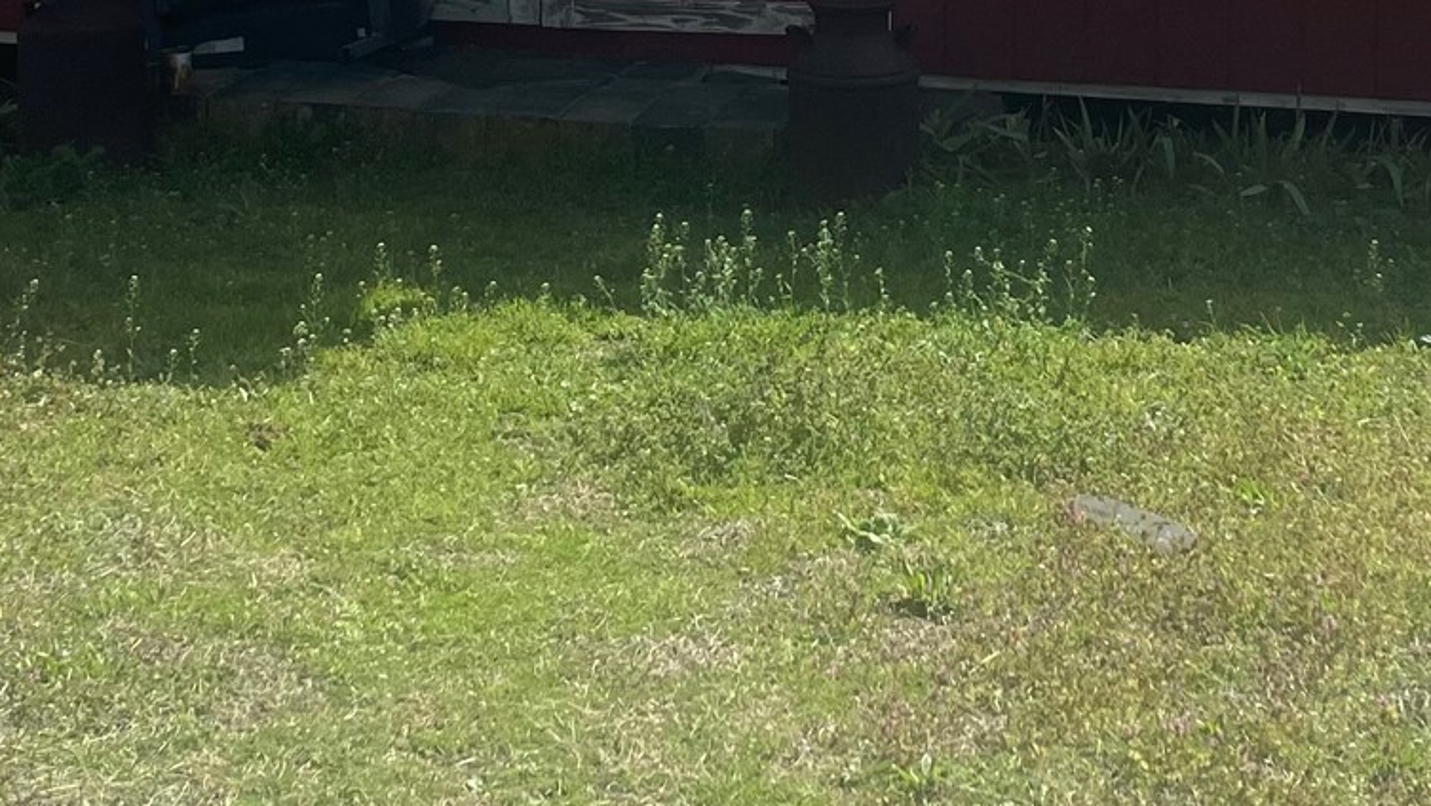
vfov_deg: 14.7
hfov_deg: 27.5
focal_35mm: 77
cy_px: -380
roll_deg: -0.6
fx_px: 2922
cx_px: 789
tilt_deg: -2.7
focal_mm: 4.2
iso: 32
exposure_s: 1/5291
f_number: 1.6
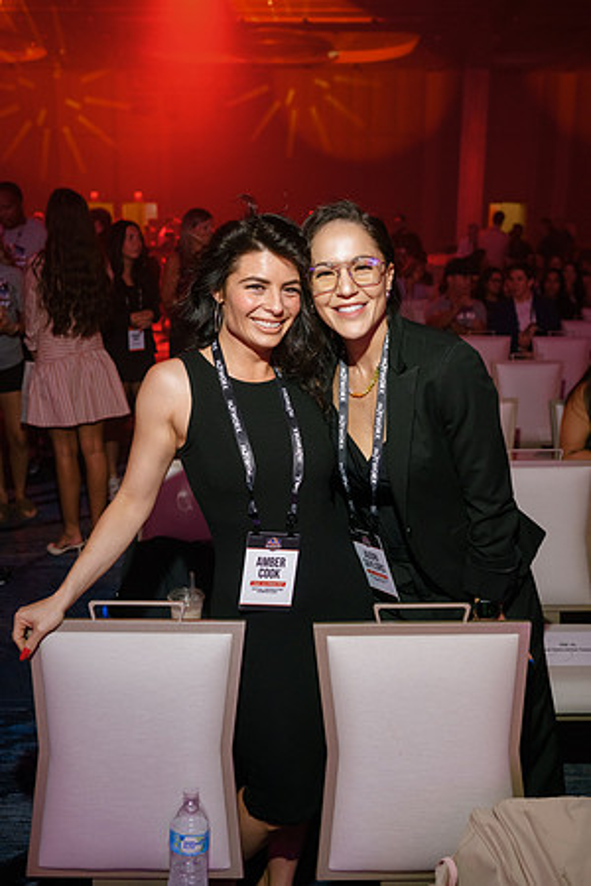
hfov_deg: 37.9
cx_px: 296
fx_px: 862
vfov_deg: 54.4
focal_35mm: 35
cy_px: 443
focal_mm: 35
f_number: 4
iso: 1250
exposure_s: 1/160
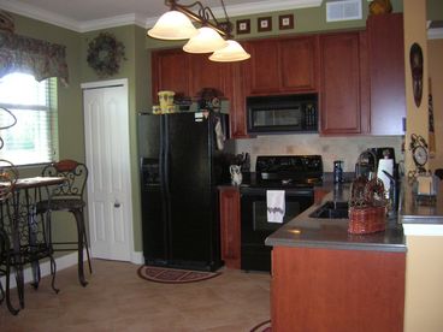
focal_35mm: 34
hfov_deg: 54.0
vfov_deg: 41.8
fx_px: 435
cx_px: 222
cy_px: 166
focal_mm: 5.7
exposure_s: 1/60.1
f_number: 2.9
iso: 155
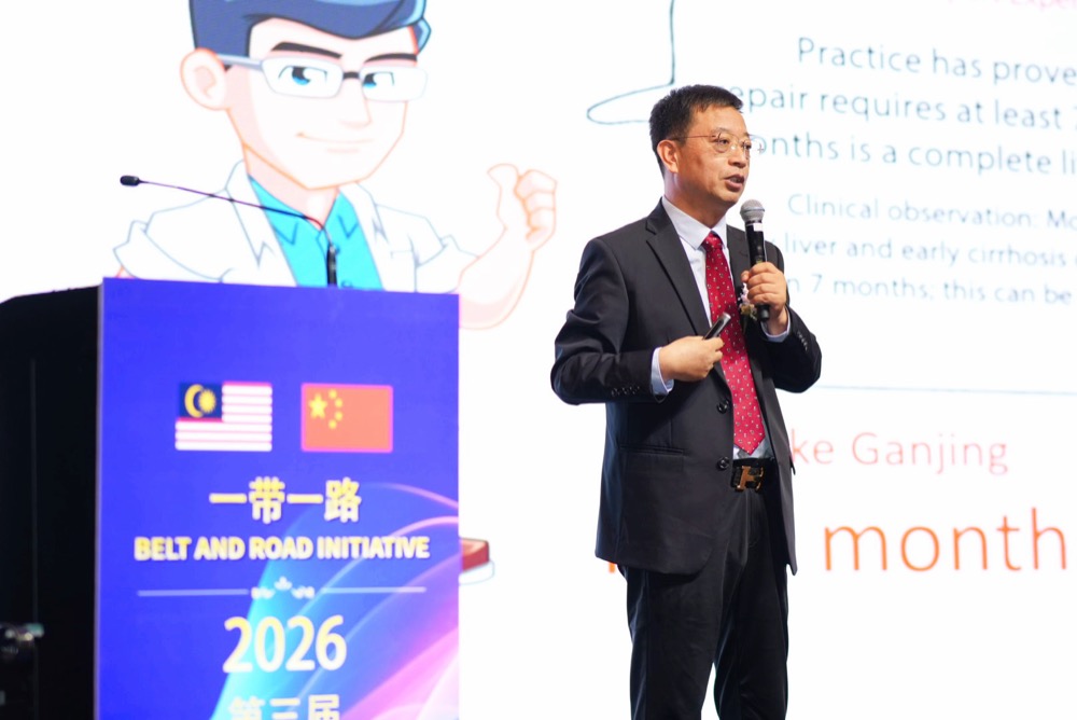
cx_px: 538
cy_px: 360
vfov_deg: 10.8
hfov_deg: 16.1
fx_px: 3801
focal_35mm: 127
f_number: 1.8
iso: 400
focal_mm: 85
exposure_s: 1/160
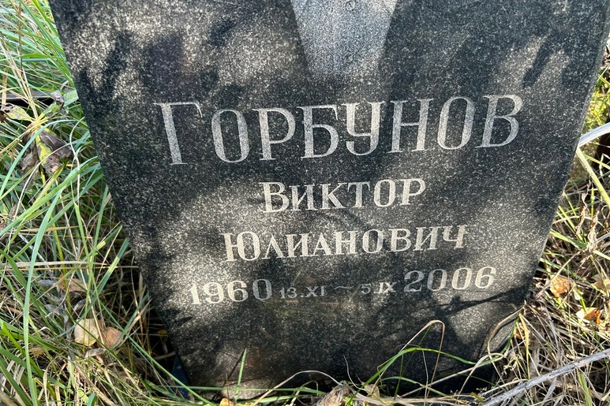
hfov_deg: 65.5
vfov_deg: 46.4
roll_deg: +0.9
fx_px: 474
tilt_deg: -33.4
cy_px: 214
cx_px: 312
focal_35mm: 28
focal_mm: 5.7
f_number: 1.5
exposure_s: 1/121
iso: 50
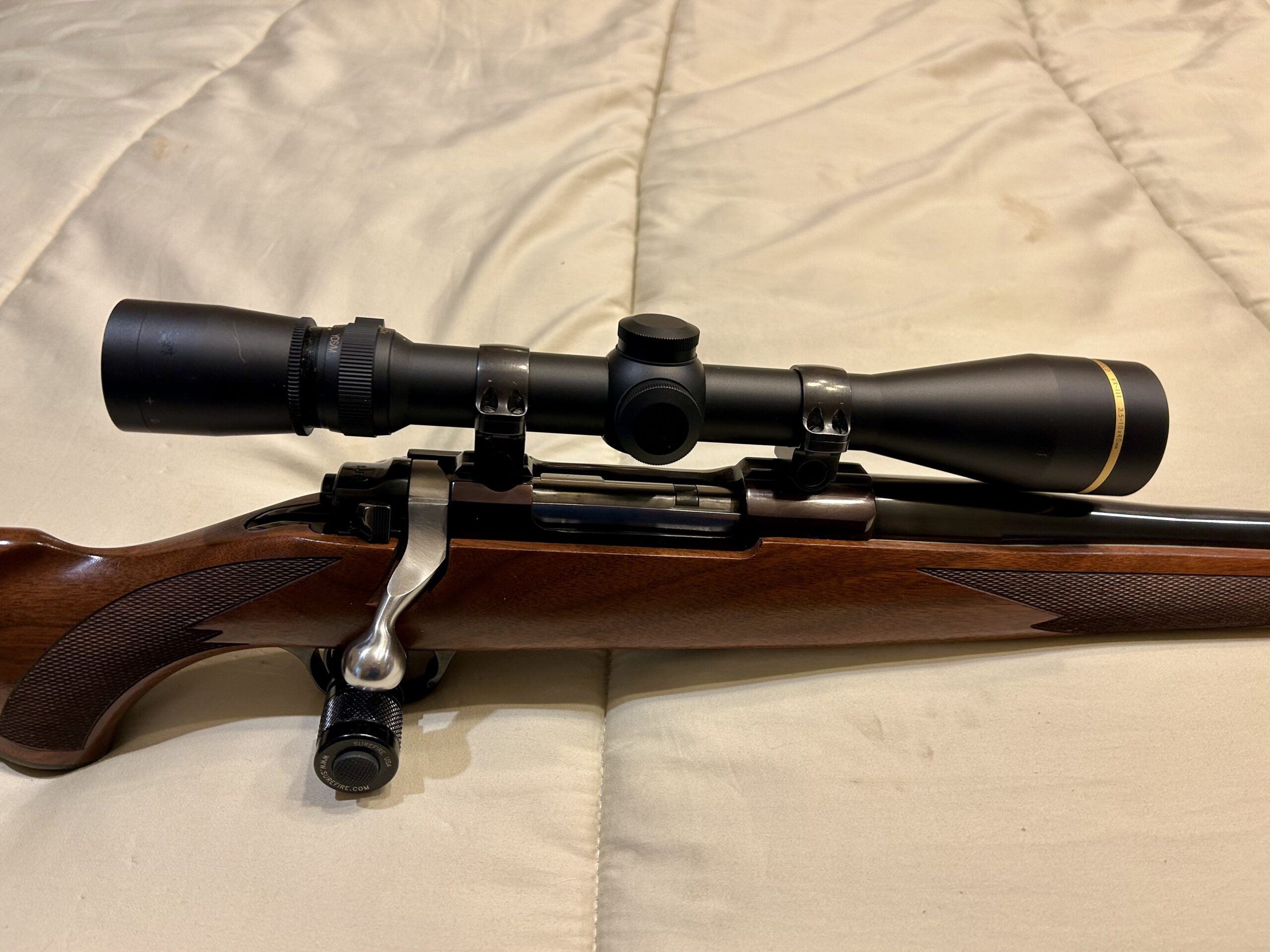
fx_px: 954
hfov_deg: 67.3
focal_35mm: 26
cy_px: 476
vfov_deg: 53.1
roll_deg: +0.9
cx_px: 635
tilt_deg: -42.7
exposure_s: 1/60
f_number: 1.5
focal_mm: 5.7
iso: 125
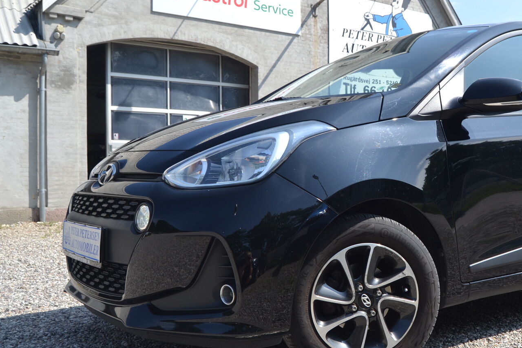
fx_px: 620
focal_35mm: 43
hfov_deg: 44.5
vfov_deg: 31.3
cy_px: 188
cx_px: 375
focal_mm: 19
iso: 100
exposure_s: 1/200
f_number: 7.1
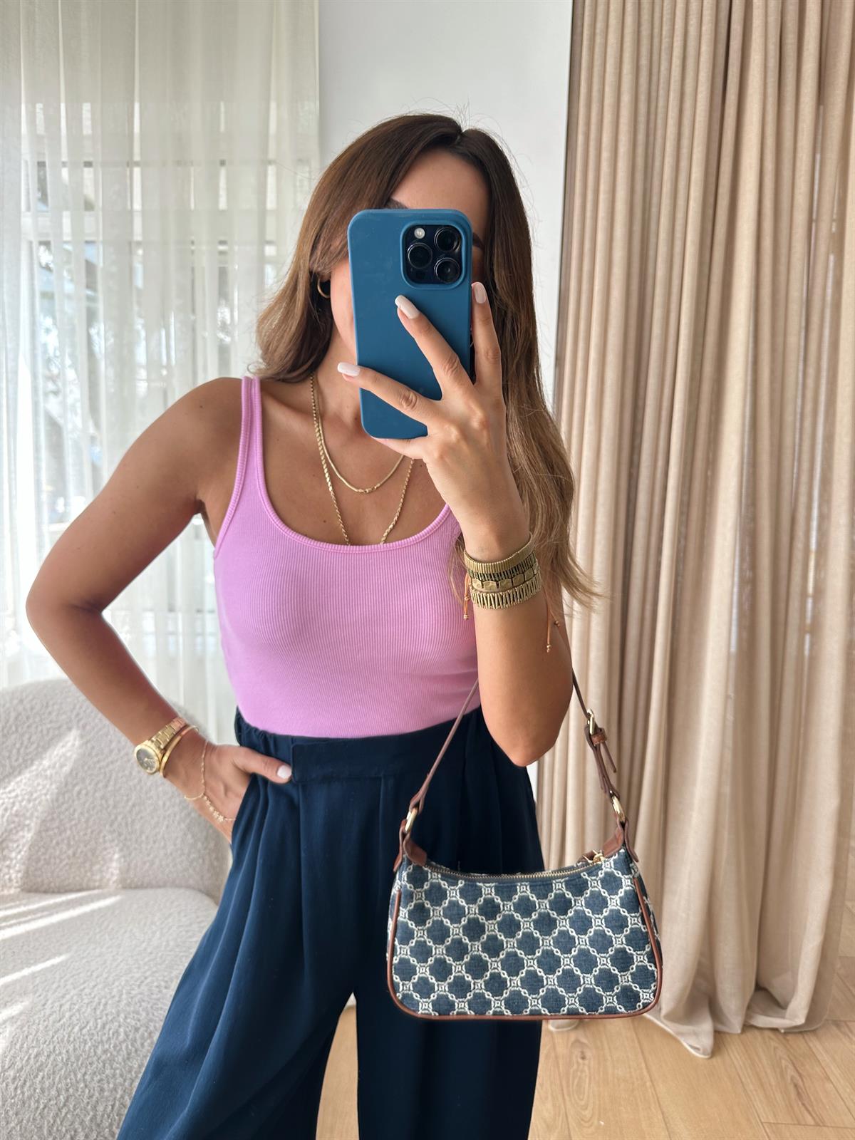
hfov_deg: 56.8
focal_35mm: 24
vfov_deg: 71.6
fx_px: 790
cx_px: 428
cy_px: 570
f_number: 1.78
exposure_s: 1/146
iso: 64
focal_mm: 6.86
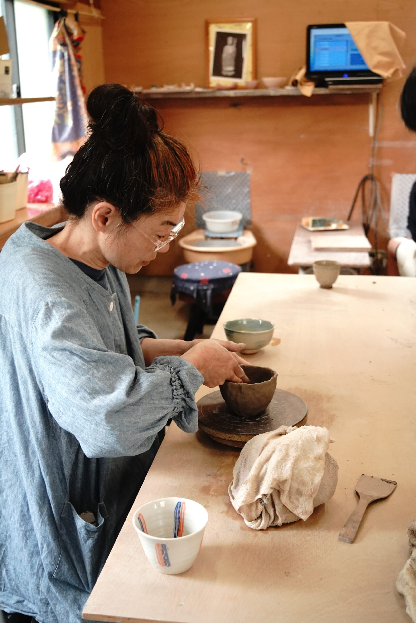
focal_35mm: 42
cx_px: 208
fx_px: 728
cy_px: 312
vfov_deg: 46.4
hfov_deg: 31.9
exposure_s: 1/20
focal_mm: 42
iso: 6400
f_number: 5.6
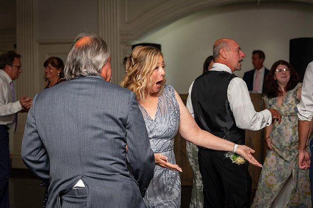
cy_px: 104
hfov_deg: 22.6
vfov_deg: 15.2
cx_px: 156
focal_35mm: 90
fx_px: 782
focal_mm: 90
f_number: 5.6
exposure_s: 1/80
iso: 1000
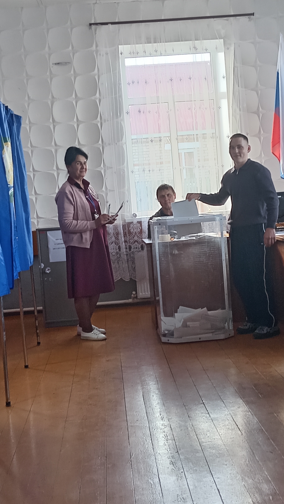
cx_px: 163
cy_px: 253
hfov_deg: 21.8
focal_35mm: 55
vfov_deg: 37.8
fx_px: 736
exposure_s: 1/33.3
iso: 229
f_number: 1.8
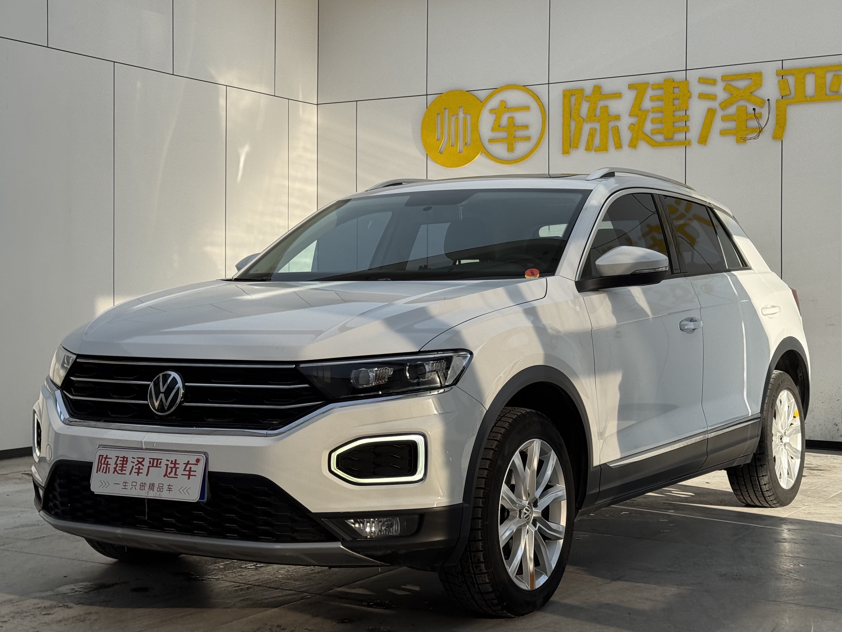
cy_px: 286
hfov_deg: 34.9
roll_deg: +0.5
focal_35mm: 55
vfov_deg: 26.5
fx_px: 1338
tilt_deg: +0.3
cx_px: 394
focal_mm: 6.76
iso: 64
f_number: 1.78
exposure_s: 1/1984
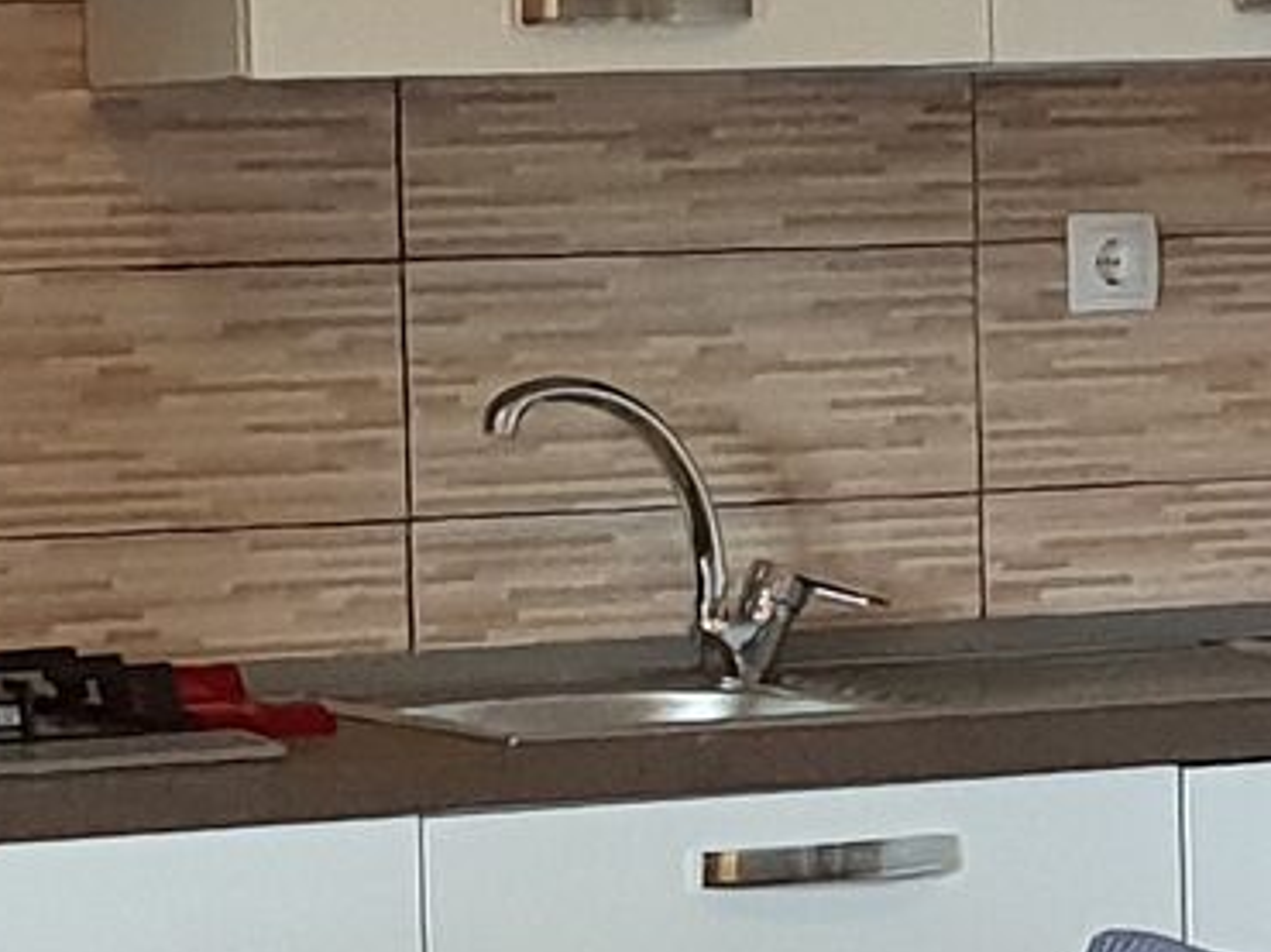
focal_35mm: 197
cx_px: 969
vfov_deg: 7.5
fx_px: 7229
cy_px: 739
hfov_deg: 10.0
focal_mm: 4.3
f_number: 2.4
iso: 400
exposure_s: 1/50
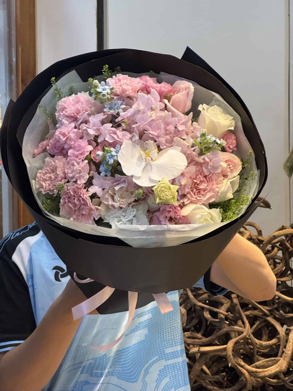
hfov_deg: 19.1
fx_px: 869
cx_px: 146
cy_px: 196
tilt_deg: -2.7
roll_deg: -0.8
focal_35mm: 77
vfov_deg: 25.3
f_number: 2.8
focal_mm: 9
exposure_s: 1/50
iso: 160
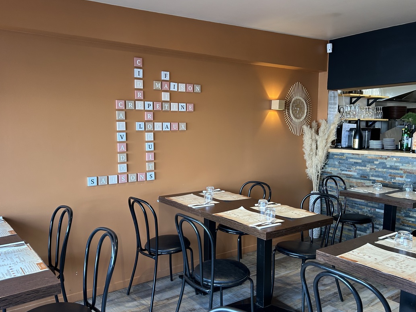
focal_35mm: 30
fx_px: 361
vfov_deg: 46.8
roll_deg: +0.2
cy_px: 167
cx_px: 196
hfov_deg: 59.9
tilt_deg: -6.5
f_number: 1.5
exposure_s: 1/100
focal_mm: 5.7
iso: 125
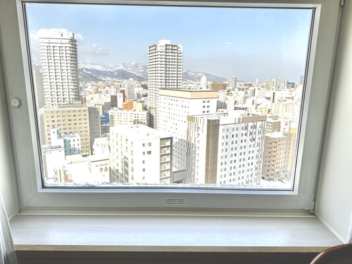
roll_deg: -0.9
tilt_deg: -12.3
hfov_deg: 71.6
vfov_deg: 56.8
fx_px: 244
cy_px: 132
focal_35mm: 24
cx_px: 176
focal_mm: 6.86
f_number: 1.78
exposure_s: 1/580
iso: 80
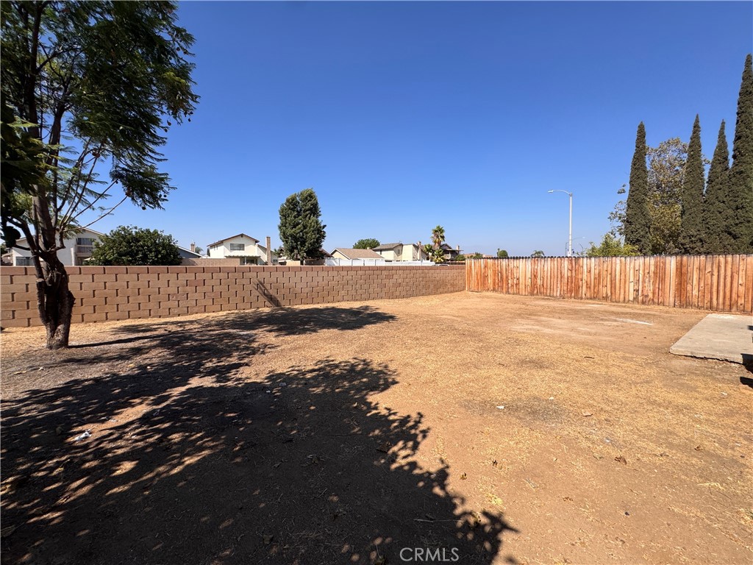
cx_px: 376
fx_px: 305
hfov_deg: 102.1
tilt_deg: -3.4
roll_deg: -0.3
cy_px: 282
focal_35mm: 14
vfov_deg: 85.7
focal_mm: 2.22
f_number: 2.2
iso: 40
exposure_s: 1/2146
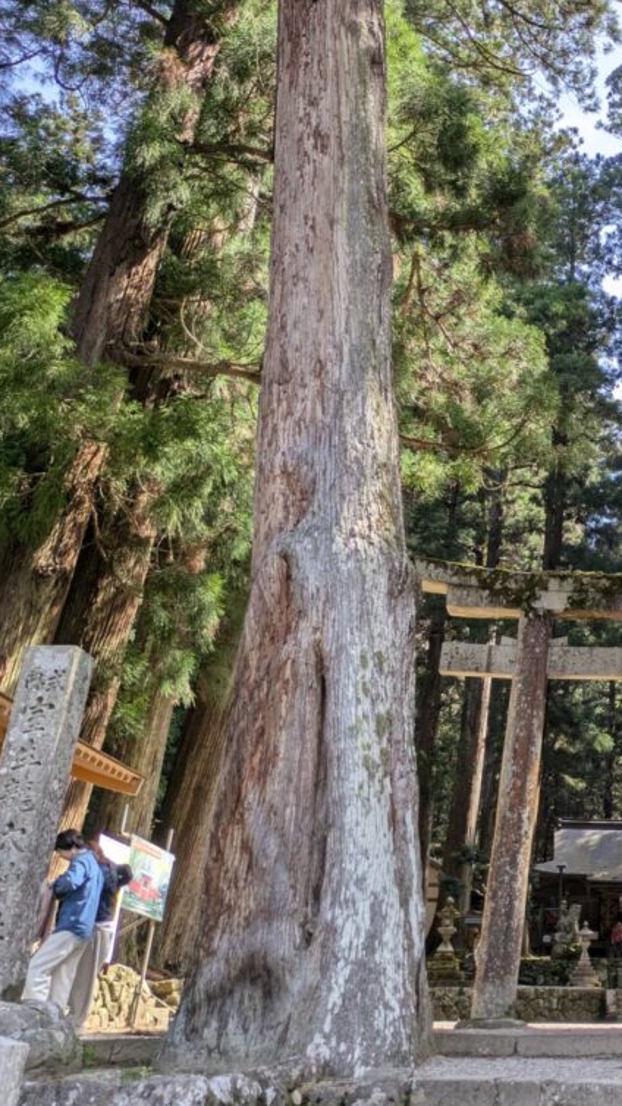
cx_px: 688
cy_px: 560
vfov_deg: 54.0
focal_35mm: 37
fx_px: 1085
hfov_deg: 28.9
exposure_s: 1/431
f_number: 1.89
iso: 41
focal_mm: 5.43
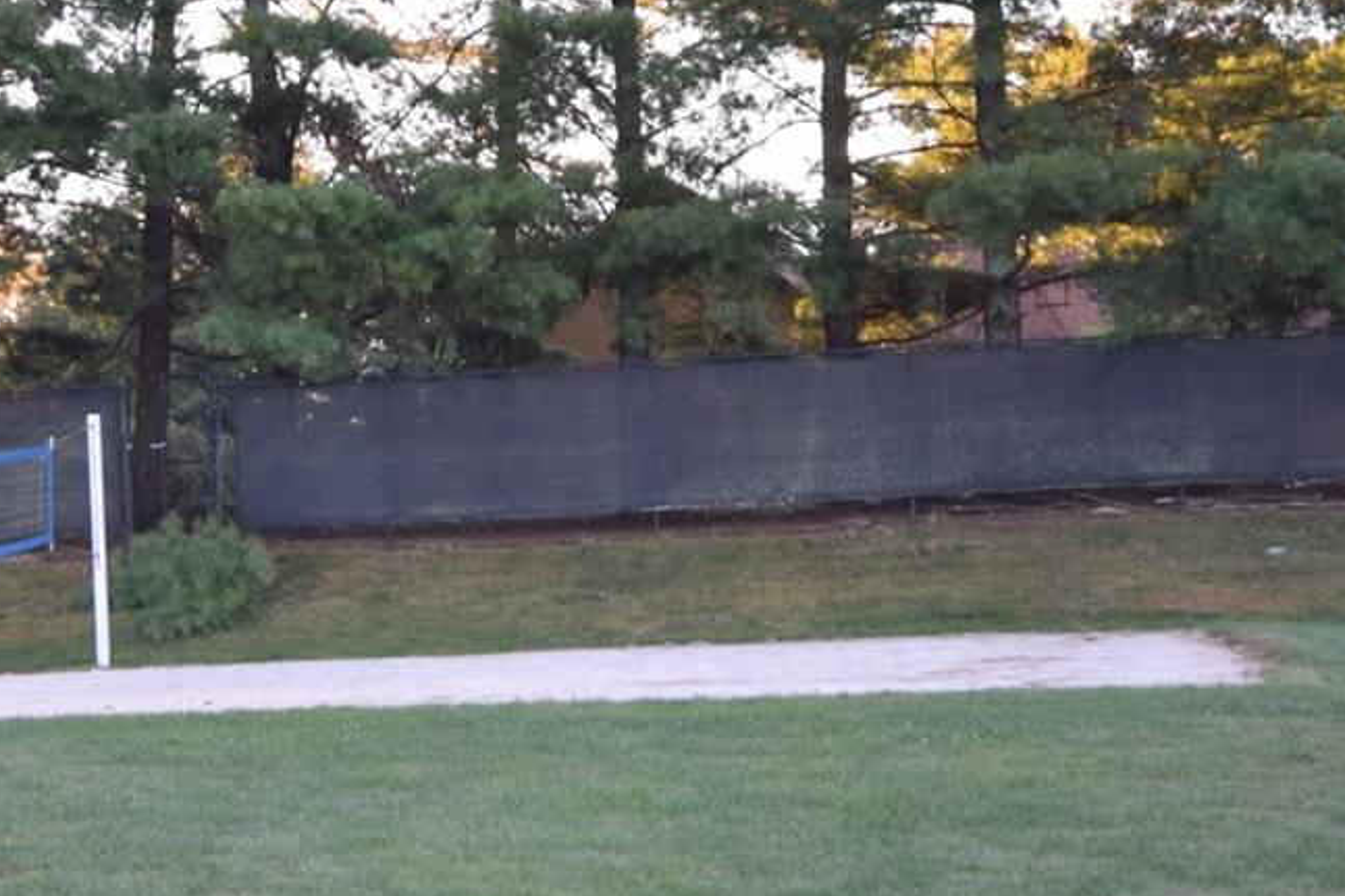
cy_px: 577
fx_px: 3548
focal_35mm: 95
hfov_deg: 21.4
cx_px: 432
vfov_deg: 14.4
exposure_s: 1/80
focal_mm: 20
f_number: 5.6
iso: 400
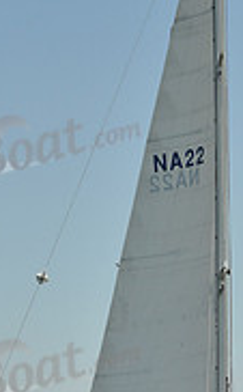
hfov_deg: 5.7
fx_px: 2427
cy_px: 243
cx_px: 253
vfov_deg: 9.2
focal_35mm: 228
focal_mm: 70
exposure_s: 1/1000
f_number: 10
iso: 320
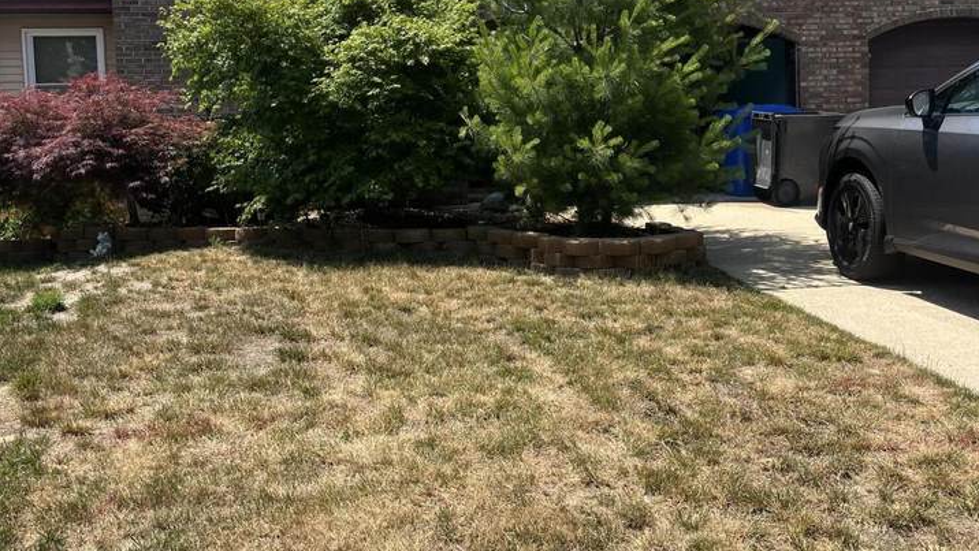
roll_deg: +2.8
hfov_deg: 52.8
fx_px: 987
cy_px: 245
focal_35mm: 38
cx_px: 490
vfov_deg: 31.2
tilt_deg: -2.7
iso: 50
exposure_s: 1/2268
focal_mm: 5.1
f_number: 1.6
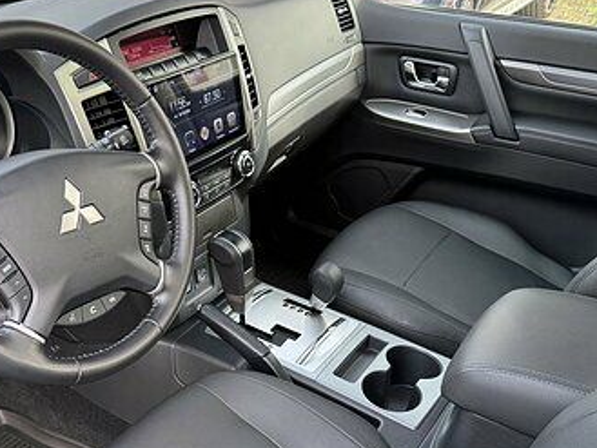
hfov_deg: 46.2
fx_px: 690
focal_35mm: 40
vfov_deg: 35.7
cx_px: 210
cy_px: 293
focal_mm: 6.76
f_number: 1.78
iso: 250
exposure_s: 1/60
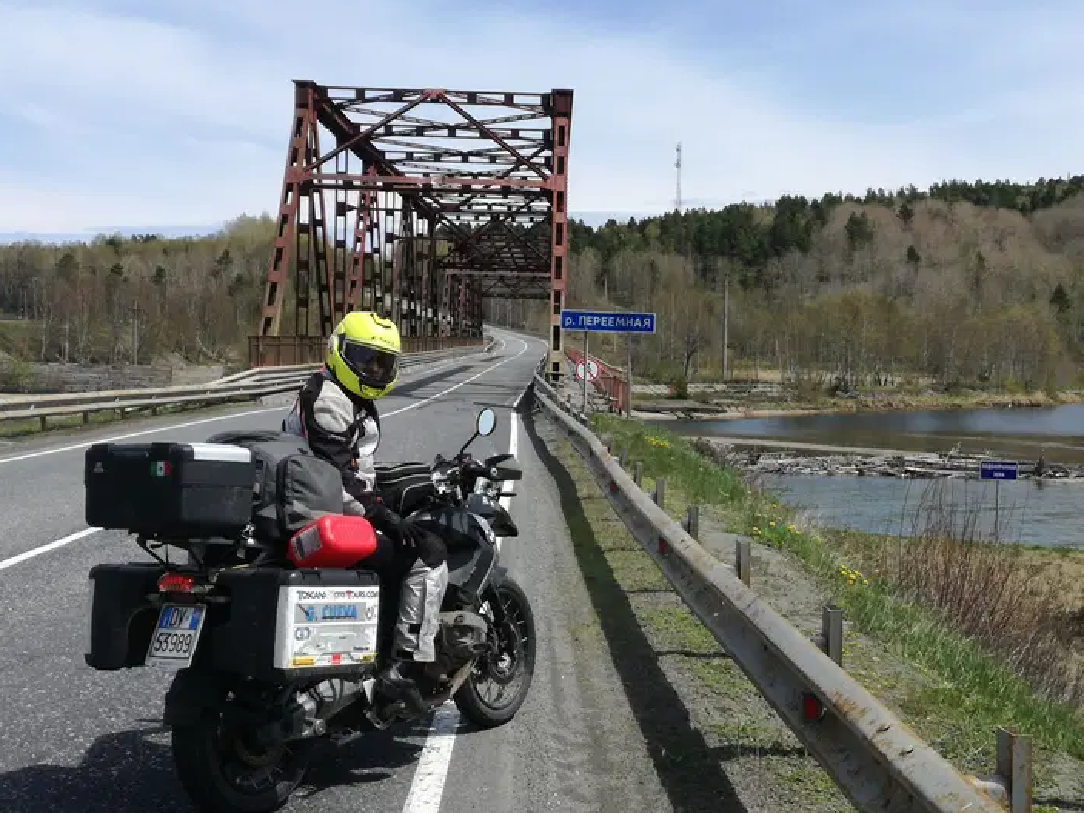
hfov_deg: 41.2
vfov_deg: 31.5
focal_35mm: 46
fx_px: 1440
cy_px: 353
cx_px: 570
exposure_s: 1/1389
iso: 50
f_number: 2
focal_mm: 3.79
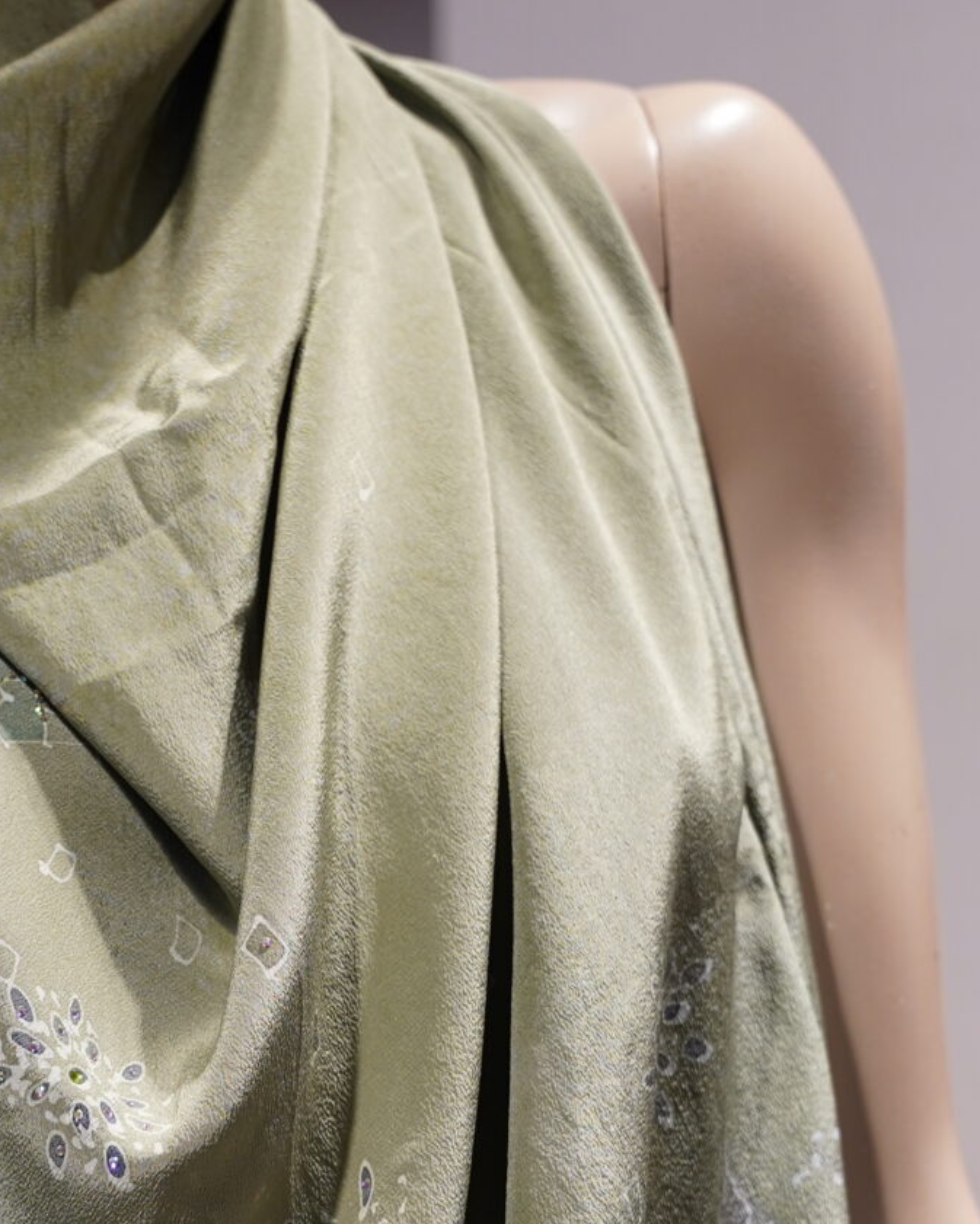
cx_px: 12
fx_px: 4433
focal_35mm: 122
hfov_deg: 12.5
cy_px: 1129
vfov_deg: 15.5
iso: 400
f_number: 4.5
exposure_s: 1/50
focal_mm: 42.8
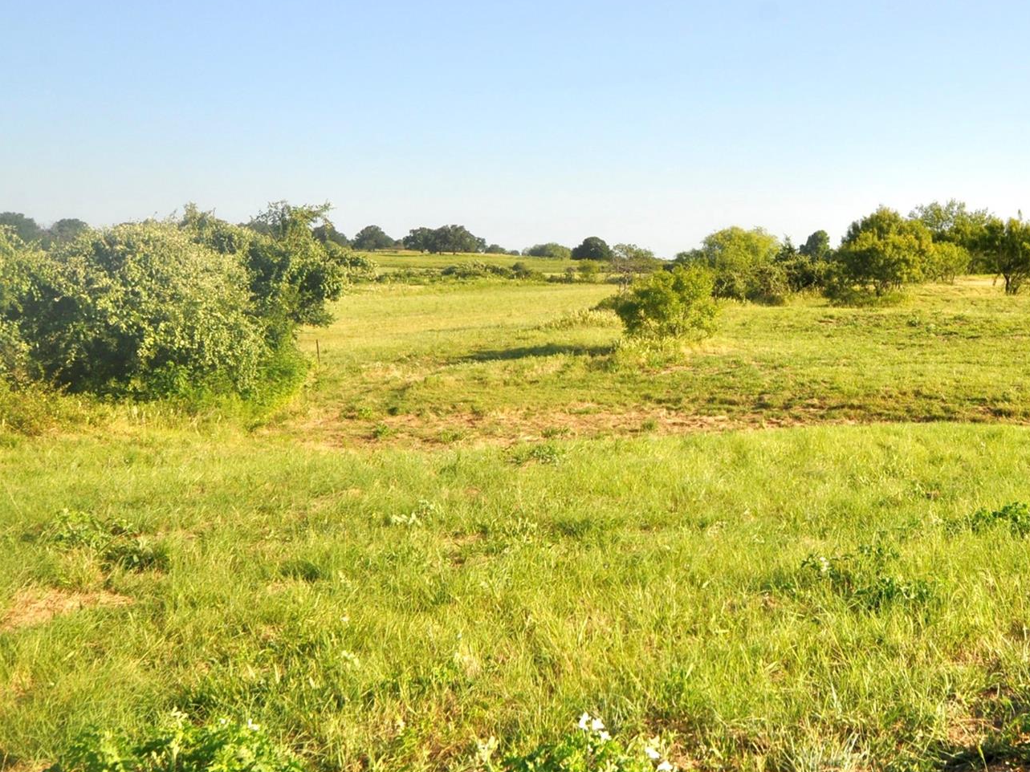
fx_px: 1369
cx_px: 719
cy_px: 435
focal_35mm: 46
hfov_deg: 40.5
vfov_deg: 31.5
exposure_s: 1/320
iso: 200
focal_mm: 20
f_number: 9
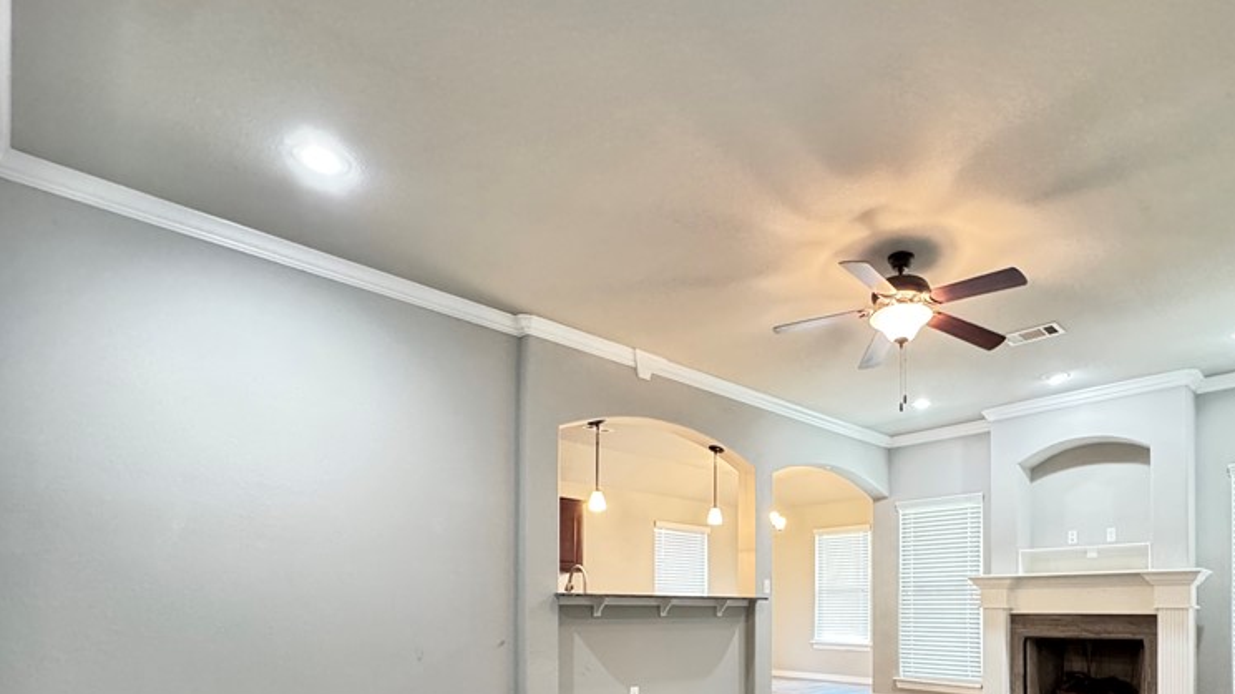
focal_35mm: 21
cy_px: 624
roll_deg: -0.7
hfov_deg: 82.3
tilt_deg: -2.0
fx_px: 687
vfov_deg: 48.0
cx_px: 769
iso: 1250
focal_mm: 2.22
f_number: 2.2
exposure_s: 1/60
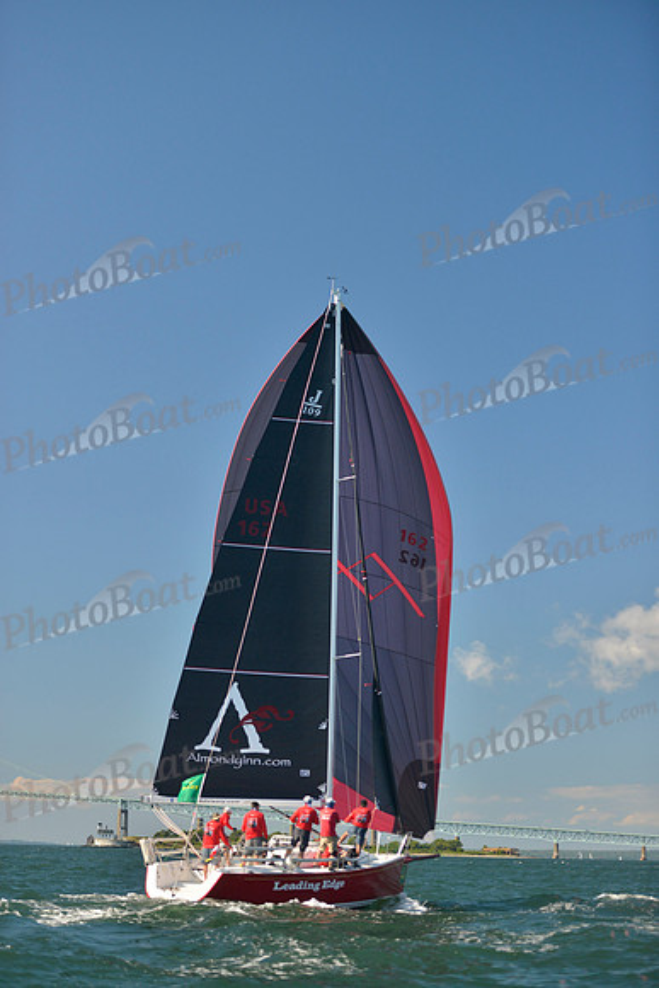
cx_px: 330
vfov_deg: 28.8
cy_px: 494
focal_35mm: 70
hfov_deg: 19.5
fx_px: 1921
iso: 400
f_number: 2.8
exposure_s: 1/2000
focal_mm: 70
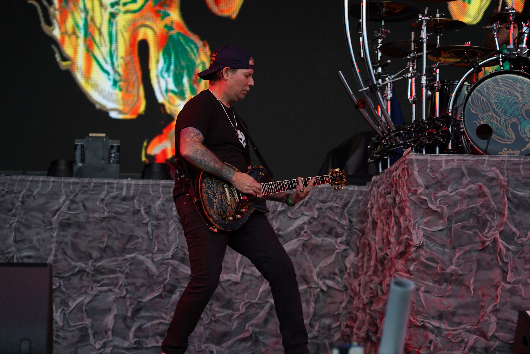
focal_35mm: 92
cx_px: 265
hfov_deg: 22.1
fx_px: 1354
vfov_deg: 14.9
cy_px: 177
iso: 100
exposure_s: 1/125
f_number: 4.5
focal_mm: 92
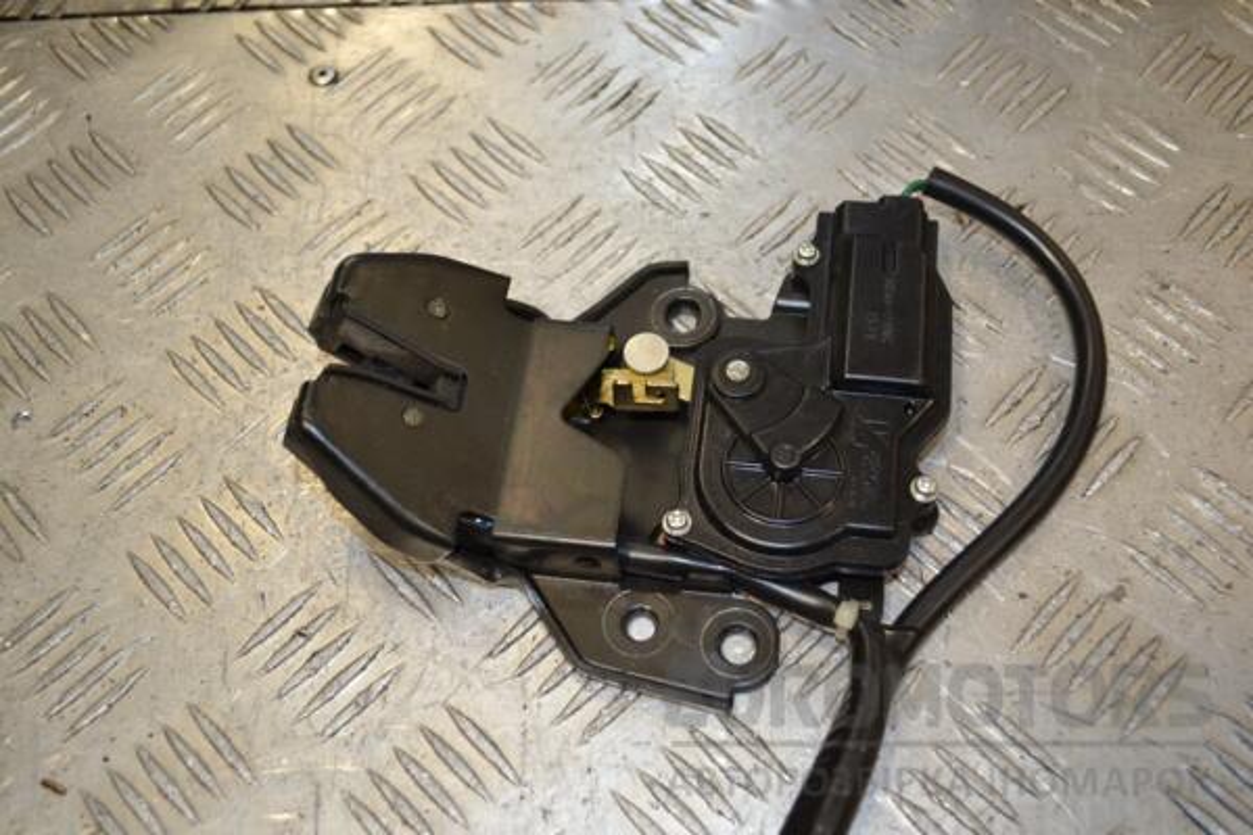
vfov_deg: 34.2
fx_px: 1357
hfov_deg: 49.6
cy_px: 418
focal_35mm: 39
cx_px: 626
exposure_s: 1/125
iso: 220
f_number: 4.2
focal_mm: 26
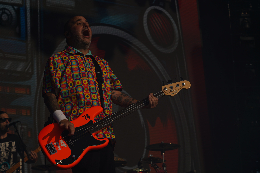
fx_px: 758
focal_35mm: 105
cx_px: 130
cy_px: 86
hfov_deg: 19.5
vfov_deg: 13.0
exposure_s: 1/1600
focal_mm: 105
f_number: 8
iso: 100
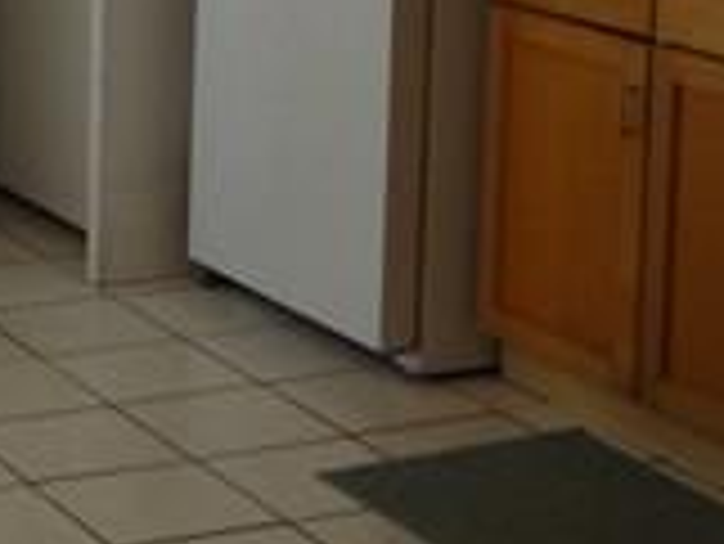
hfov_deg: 16.0
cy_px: -166
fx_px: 2491
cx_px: -99
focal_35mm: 119
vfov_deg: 12.1
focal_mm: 5.2
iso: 100
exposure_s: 1/50
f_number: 3.3
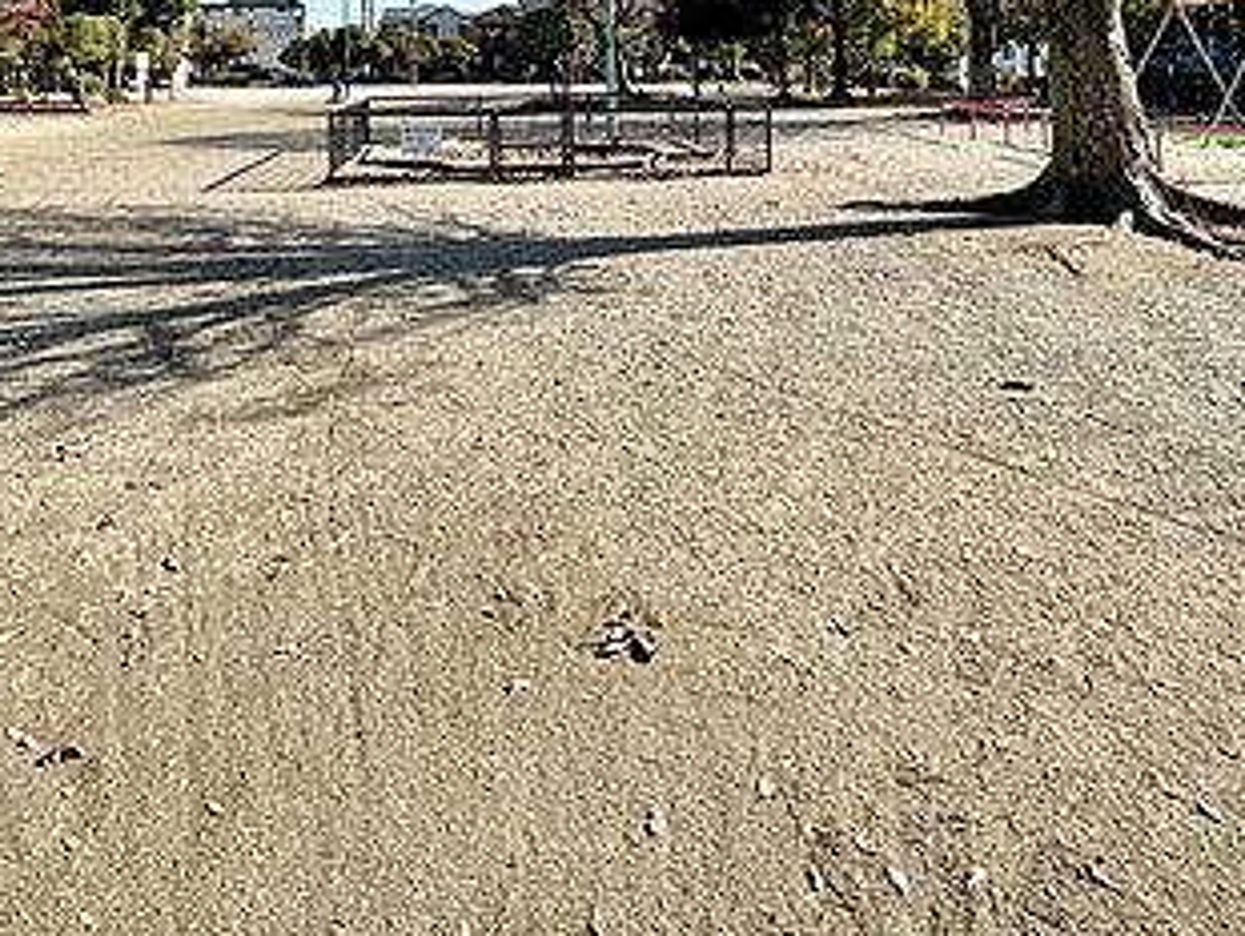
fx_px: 1008
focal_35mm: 28
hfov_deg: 62.9
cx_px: 510
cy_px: 6
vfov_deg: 43.0
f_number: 2.2
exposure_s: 1/1595
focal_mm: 2.22
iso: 50
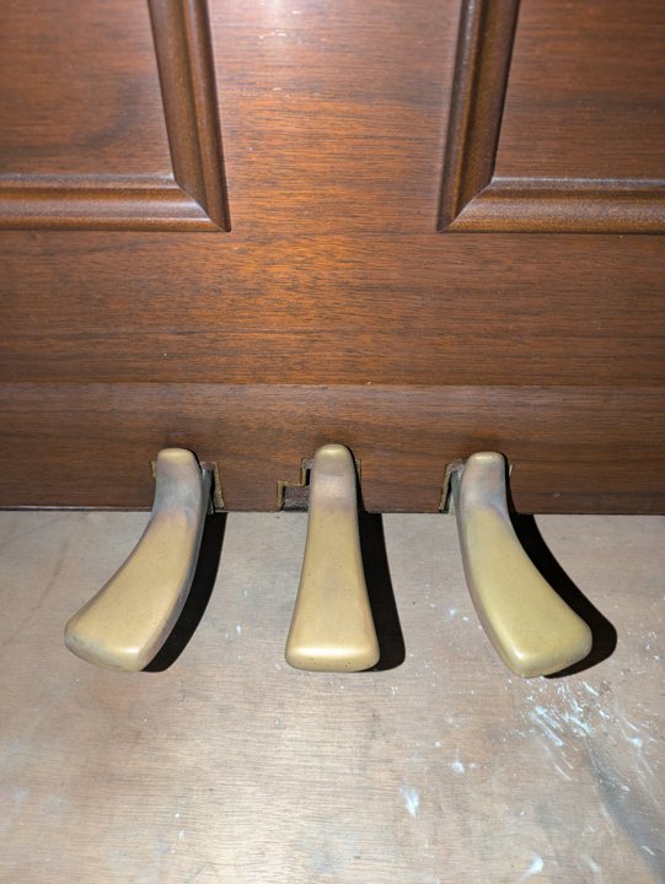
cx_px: 332
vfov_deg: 69.4
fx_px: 640
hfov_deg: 54.9
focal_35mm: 25
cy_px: 442
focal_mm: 5.43
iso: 439
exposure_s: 1/50
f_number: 1.89
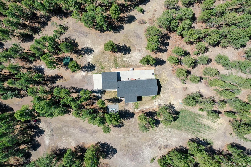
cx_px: 126
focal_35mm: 28
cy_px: 84
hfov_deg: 65.5
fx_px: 195
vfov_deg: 46.4
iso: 100
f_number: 5.6
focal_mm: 10.26
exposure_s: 1/400
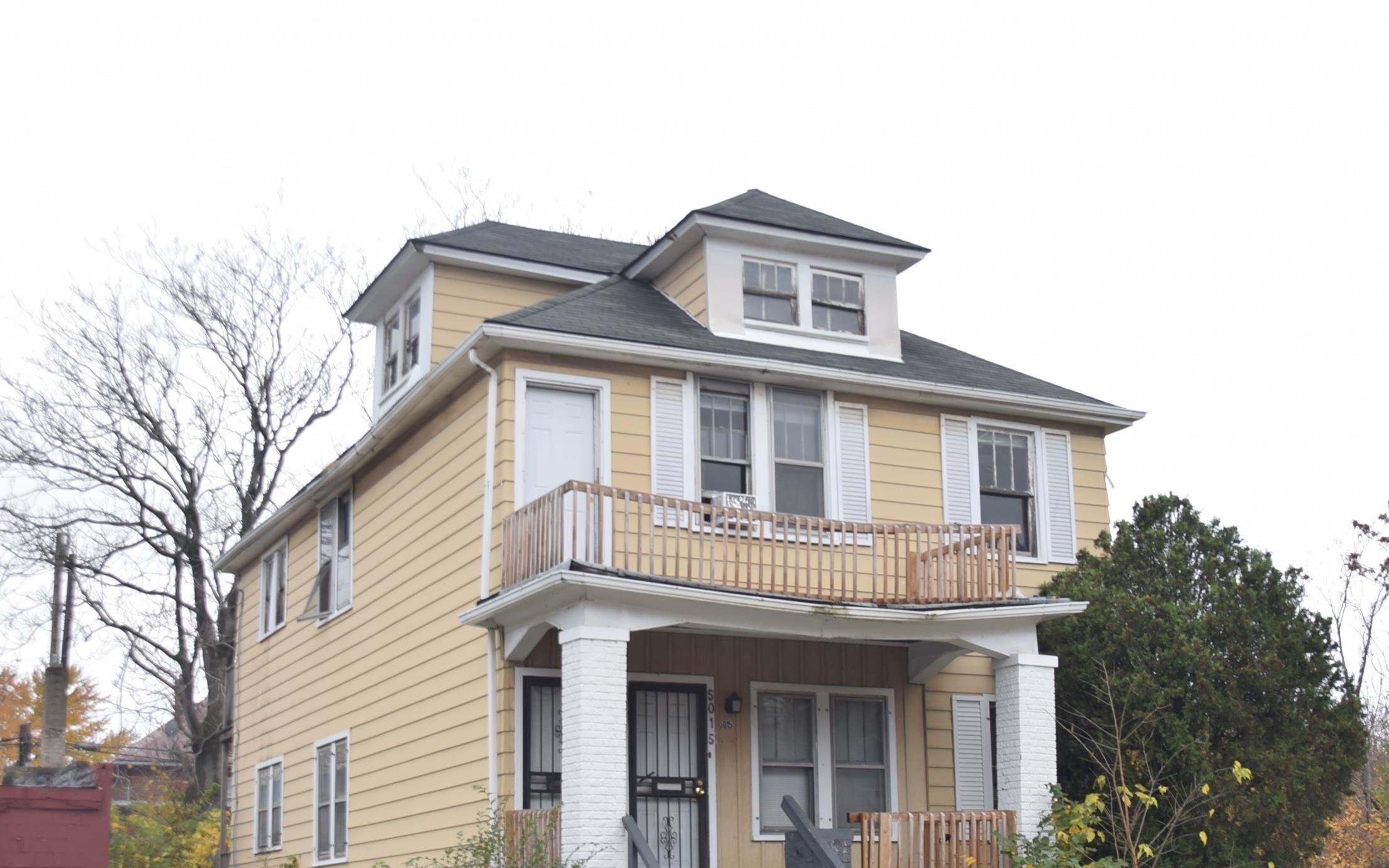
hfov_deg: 42.1
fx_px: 1805
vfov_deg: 26.9
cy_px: 586
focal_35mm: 48
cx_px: 739
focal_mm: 23
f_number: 3.8
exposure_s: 1/160
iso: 100
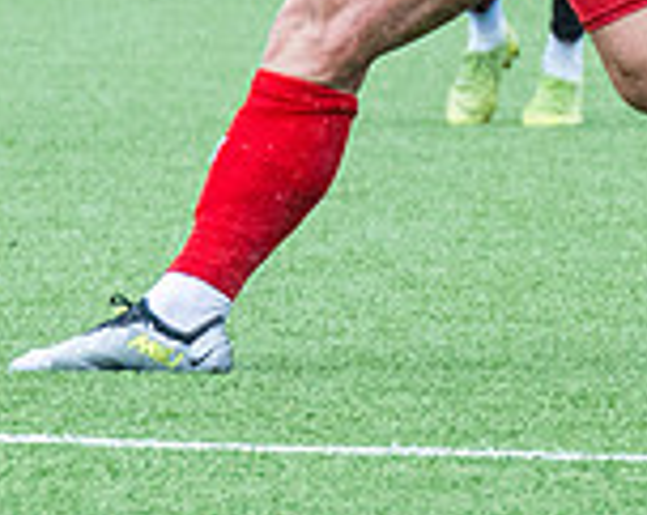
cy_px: 31
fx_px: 20392
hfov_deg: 1.8
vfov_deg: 1.4
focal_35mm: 1067
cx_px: 196
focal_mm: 125
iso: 1000
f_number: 4
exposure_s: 1/1250
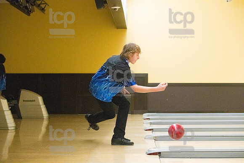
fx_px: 475
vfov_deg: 19.5
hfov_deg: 28.8
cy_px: 82
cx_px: 122
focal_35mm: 70
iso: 10000
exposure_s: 1/1000
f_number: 4.5
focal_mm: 70
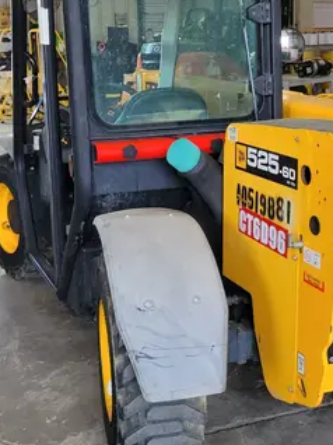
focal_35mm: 60
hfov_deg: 24.3
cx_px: 201
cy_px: 212
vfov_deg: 32.2
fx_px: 771
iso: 40
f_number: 1.8
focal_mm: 5.4
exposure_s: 1/157
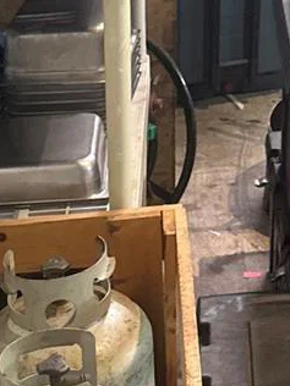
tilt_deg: -44.7
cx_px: 0
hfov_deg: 15.9
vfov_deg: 18.2
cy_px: 635
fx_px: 1016
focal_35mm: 91
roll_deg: +8.6
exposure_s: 1/60
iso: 640
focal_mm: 6.76
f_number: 1.78
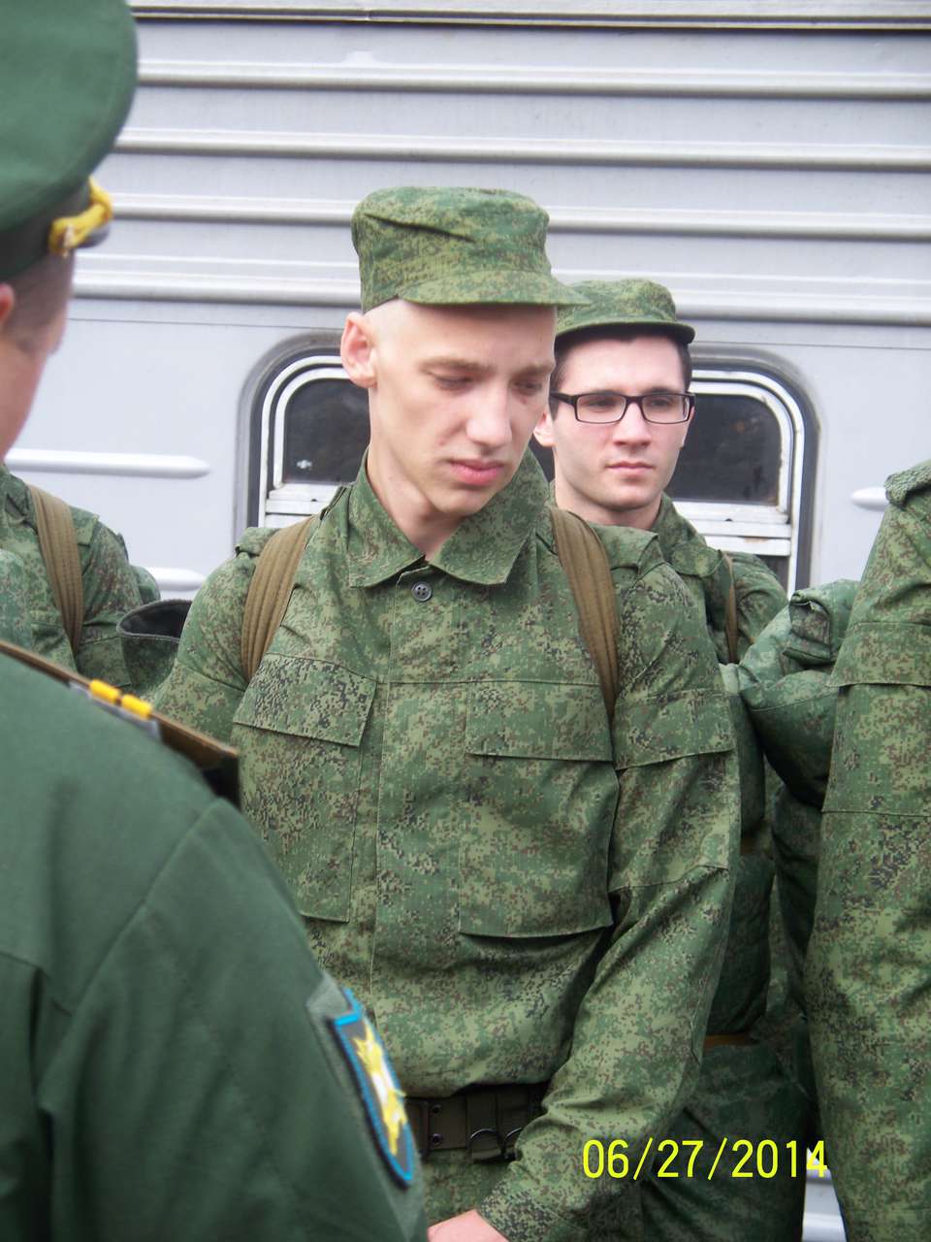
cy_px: 621
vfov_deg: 24.4
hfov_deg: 18.4
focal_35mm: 80
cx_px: 466
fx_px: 2869
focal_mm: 16.86
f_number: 3.4
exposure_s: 1/160
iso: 64
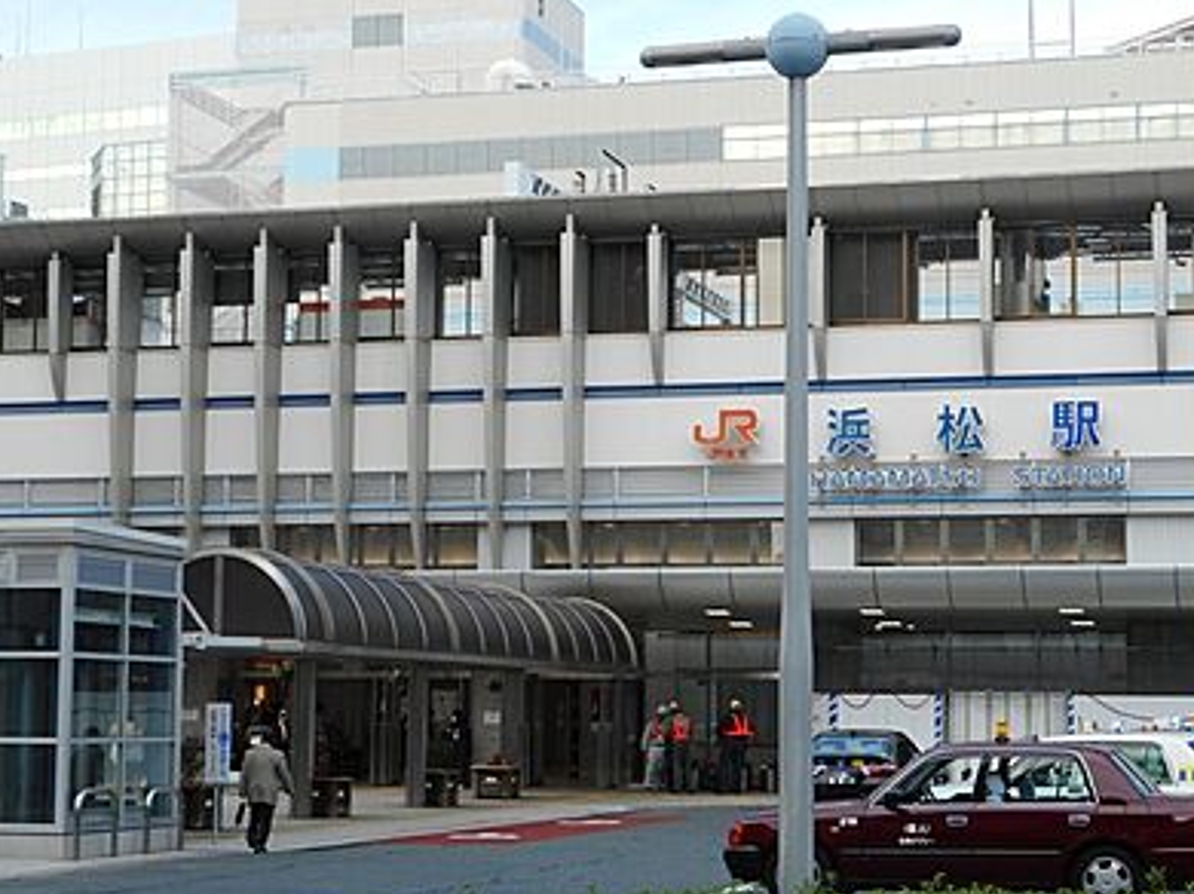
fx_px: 2654
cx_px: 637
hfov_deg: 25.3
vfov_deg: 19.1
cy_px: 465
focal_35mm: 77
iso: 80
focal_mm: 12
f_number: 5.3
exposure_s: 1/125
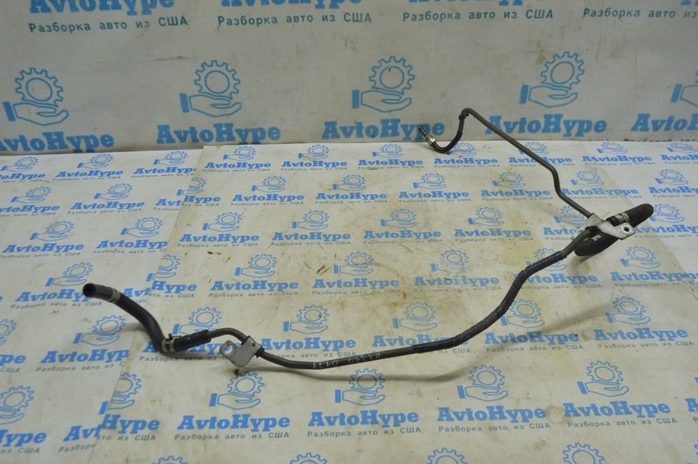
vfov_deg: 39.9
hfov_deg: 57.3
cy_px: 232
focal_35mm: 33
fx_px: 639
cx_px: 349
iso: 400
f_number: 5.6
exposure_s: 1/40
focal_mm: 22
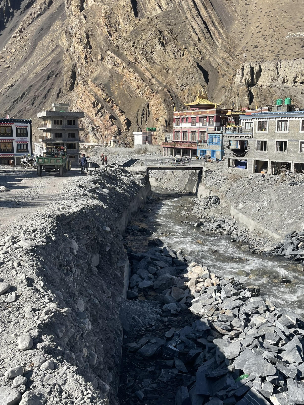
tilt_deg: -8.8
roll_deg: -1.5
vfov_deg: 55.3
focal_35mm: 33
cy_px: 189
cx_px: 180
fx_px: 387
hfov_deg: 42.8
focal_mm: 4.2
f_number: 1.6
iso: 32
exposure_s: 1/1490
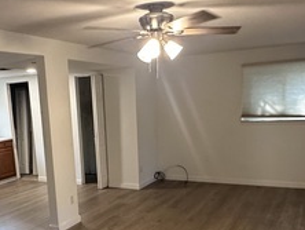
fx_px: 370
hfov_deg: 44.4
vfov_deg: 33.4
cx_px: 117
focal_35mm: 42
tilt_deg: -8.1
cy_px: 186
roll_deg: +1.7
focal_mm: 2.22
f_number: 2.2
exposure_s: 1/60
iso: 320
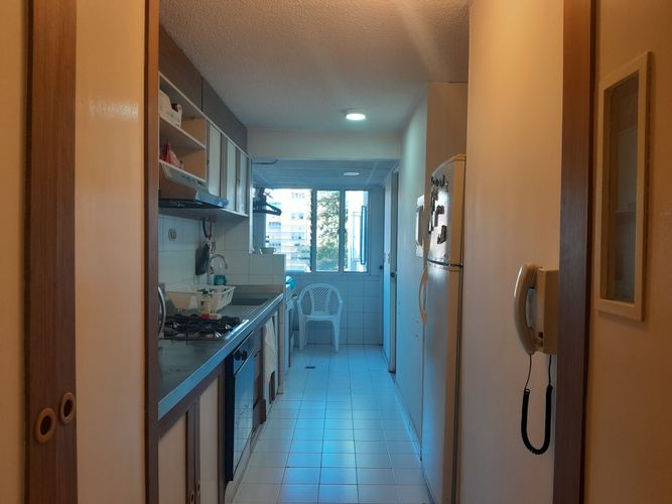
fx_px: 505
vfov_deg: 53.0
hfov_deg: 67.3
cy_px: 252
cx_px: 336
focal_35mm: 26
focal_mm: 3.98
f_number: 1.8
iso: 125
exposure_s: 1/50
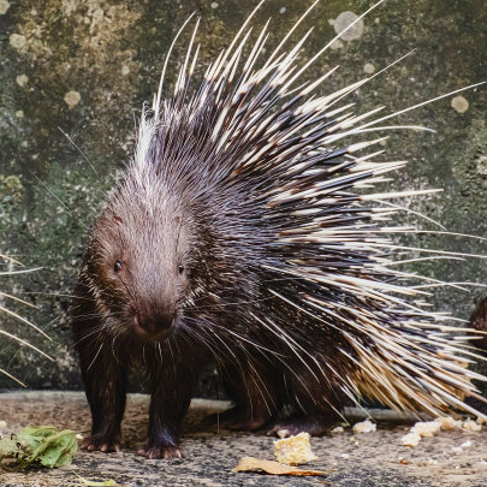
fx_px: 4966
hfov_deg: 5.6
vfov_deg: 5.6
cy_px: 243
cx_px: 188
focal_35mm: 312
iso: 3200
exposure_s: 1/250
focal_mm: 161.8
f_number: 6.2
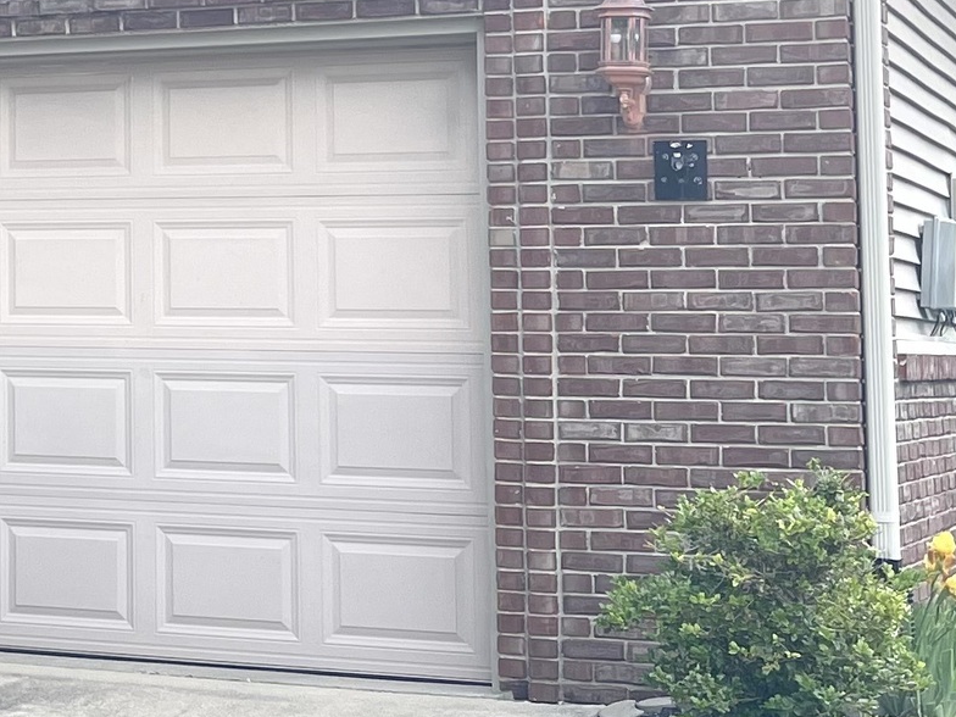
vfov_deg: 14.9
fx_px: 2706
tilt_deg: +6.0
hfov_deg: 18.7
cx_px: -256
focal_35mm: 98
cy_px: 28
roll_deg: -0.4
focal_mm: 5.1
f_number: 1.6
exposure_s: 1/384
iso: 32
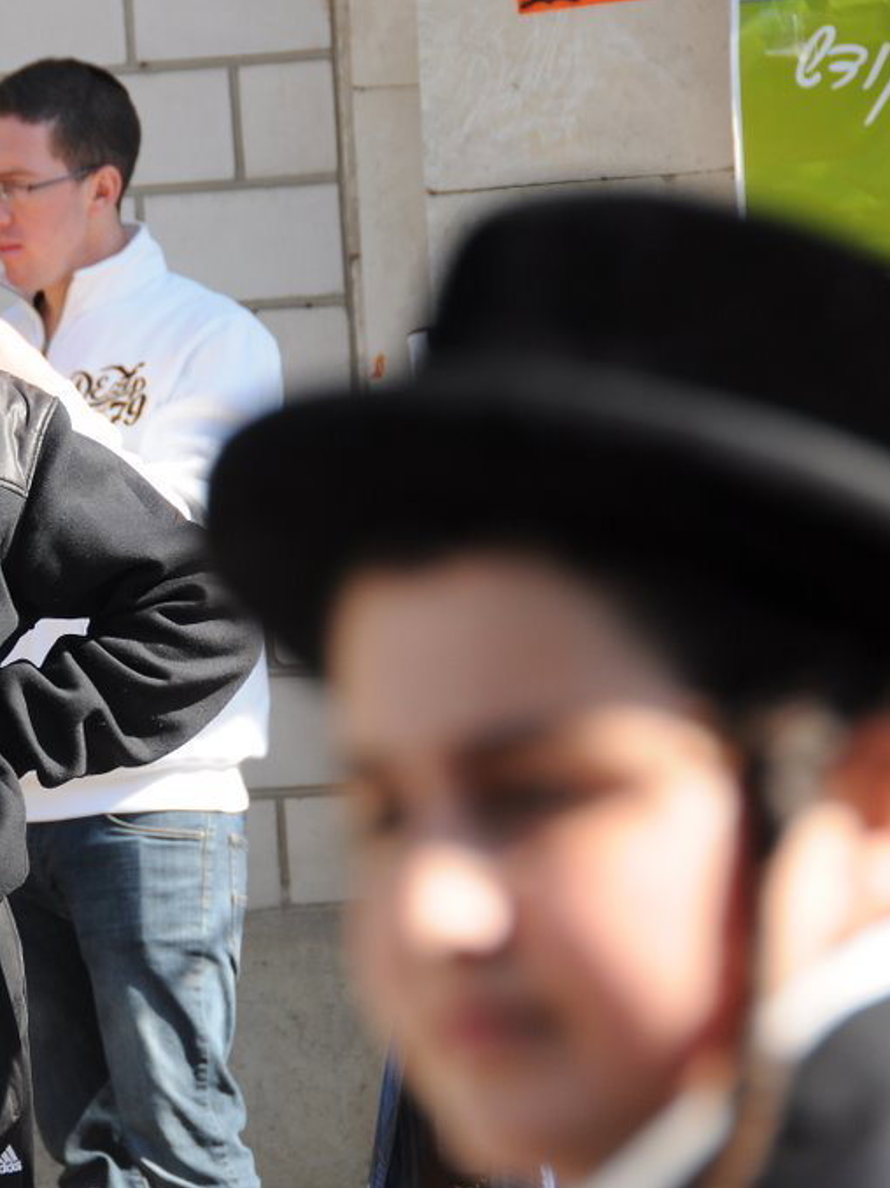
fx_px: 9708
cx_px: 138
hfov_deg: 5.2
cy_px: 594
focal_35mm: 283
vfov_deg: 7.0
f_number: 5.6
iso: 250
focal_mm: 130
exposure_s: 1/320
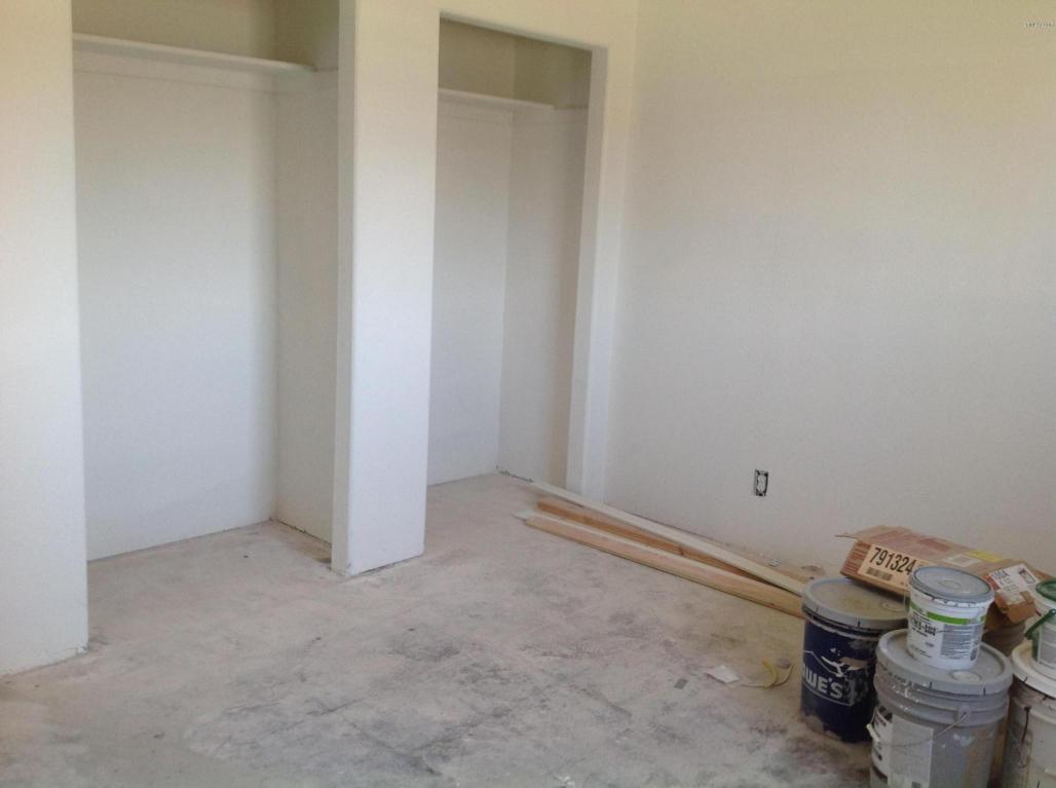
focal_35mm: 35
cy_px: 394
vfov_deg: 40.6
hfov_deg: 52.7
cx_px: 528
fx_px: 1066
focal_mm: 4.28
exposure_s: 1/60
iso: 64
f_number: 2.4
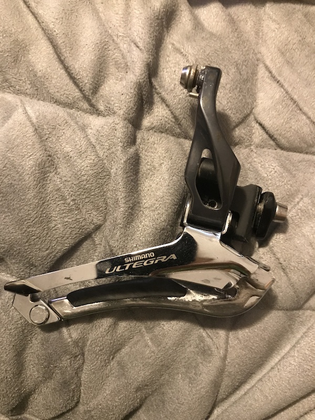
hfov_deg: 49.7
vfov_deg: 63.4
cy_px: 210
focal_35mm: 28
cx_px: 158
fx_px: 340
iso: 80
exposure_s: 1/4
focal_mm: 3.99
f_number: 1.8
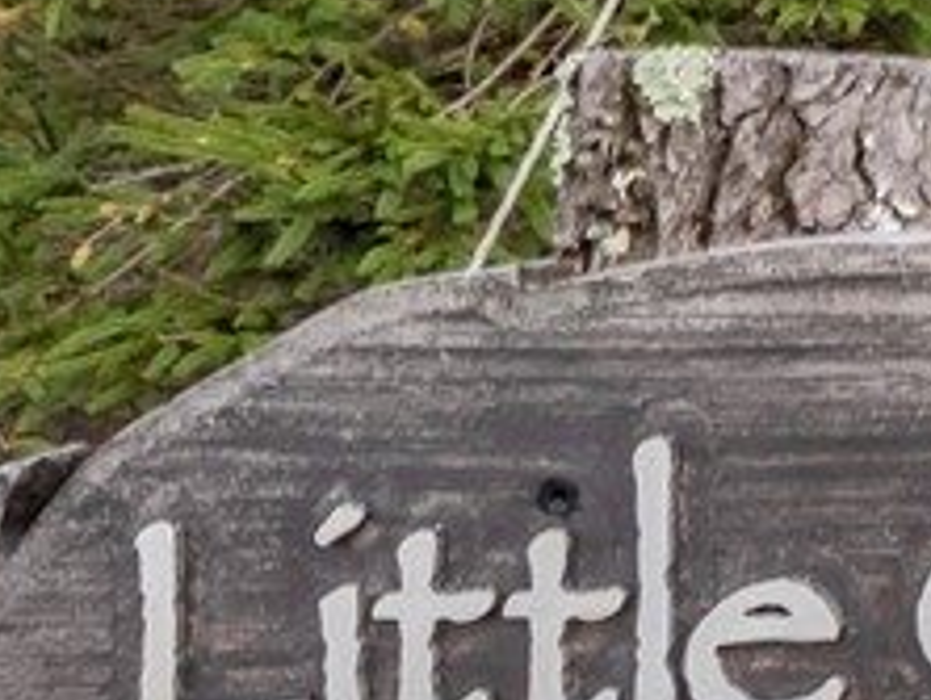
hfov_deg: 12.7
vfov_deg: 11.4
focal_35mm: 129
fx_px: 3473
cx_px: 2034
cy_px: 0
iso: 200
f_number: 8
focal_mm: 14
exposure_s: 1/2.5
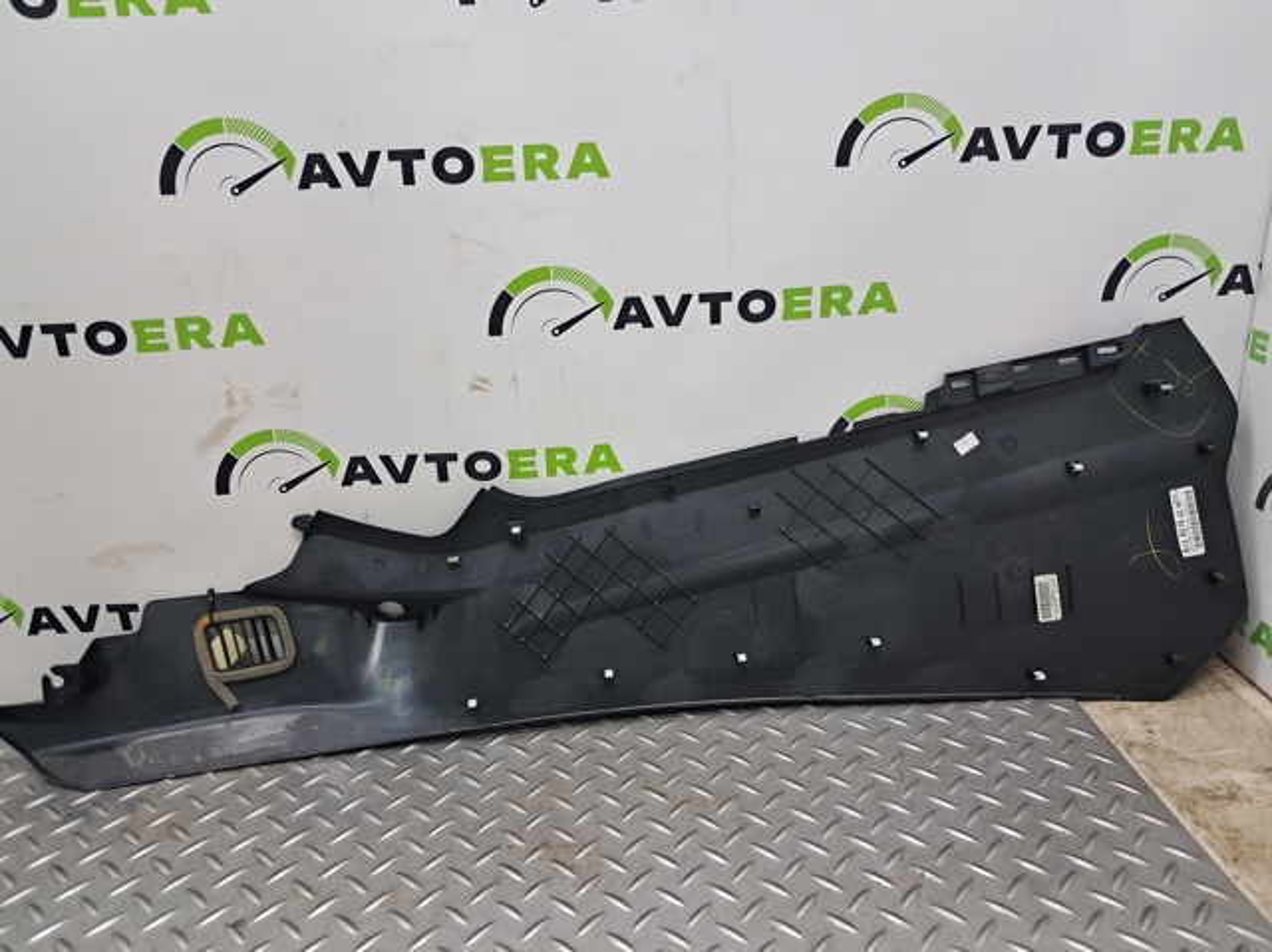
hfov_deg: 65.4
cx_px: 636
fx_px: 991
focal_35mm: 27
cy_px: 476
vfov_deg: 51.3
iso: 80
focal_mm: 4
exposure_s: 1/50
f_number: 1.8
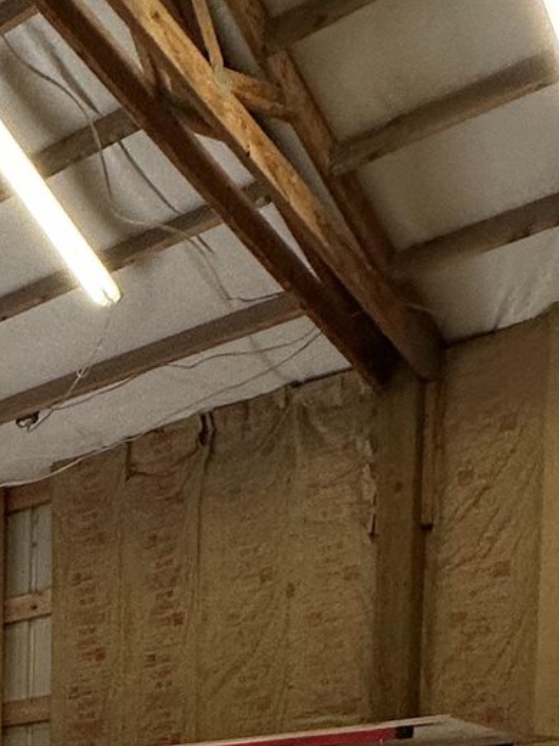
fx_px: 1335
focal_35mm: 62
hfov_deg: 18.3
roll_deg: +0.2
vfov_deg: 25.9
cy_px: 1013
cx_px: -464
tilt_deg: -0.7
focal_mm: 2.22
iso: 100
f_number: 2.2
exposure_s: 1/120
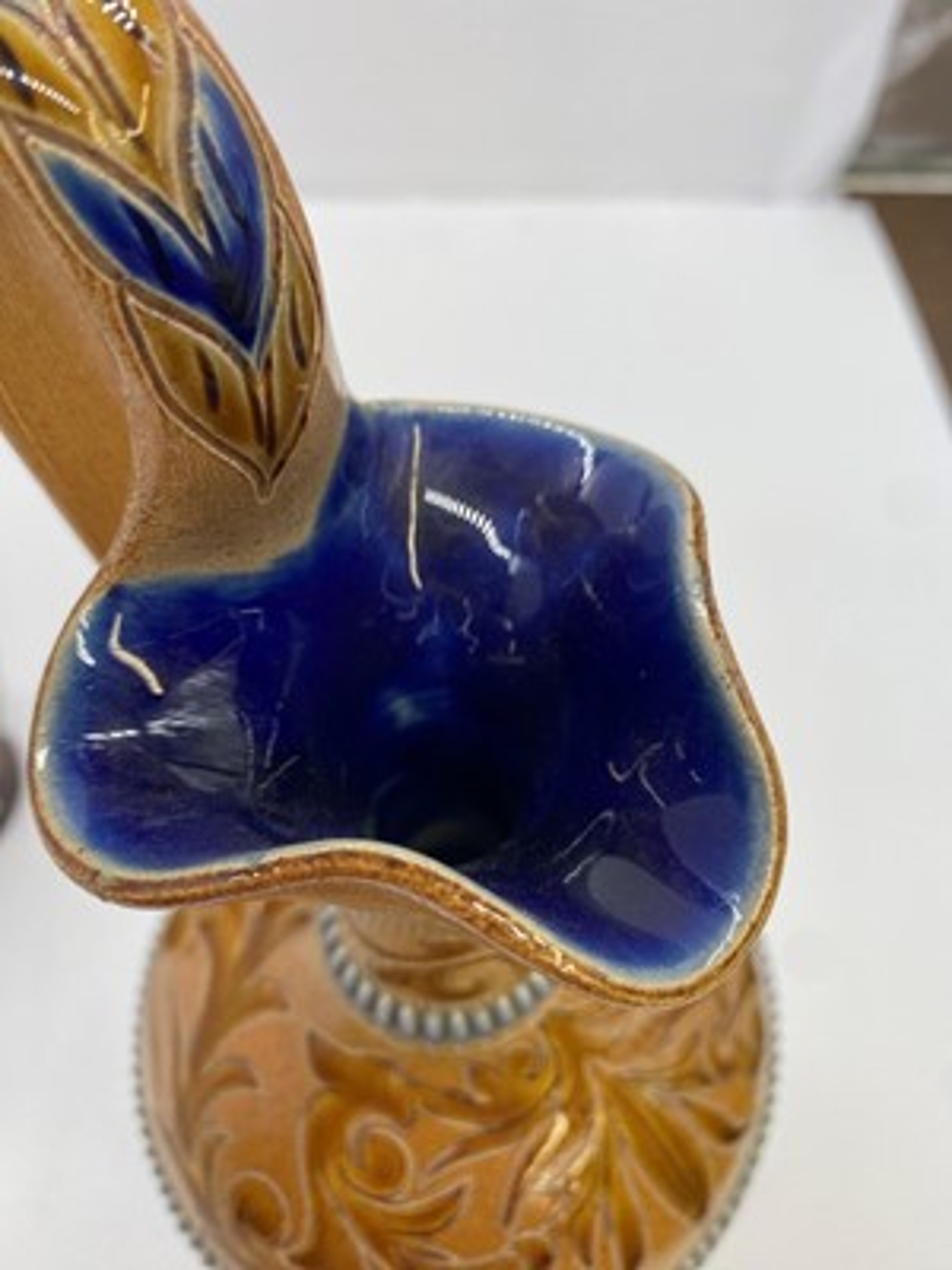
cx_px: 476
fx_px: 953
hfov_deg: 53.1
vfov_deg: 67.3
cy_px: 635
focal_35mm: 26
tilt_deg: -55.1
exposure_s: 1/211
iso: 32
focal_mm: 4.25
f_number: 1.8
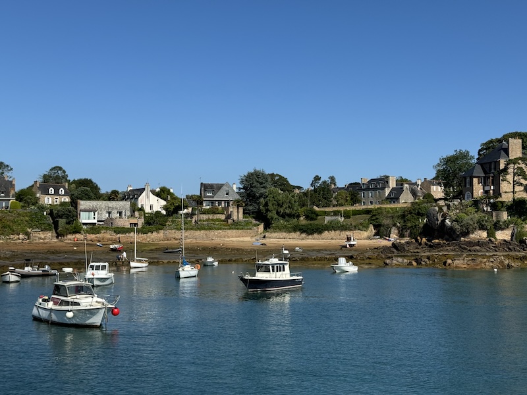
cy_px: 198
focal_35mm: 48
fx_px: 731
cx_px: 264
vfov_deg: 30.3
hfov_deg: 39.7
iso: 64
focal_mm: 6.76
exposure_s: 1/5376
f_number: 1.78
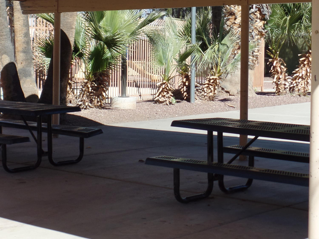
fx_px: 774
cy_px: 65
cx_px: 142
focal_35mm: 84
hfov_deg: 23.3
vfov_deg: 17.5
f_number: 3.6
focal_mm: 7.5
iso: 80
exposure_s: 1/750
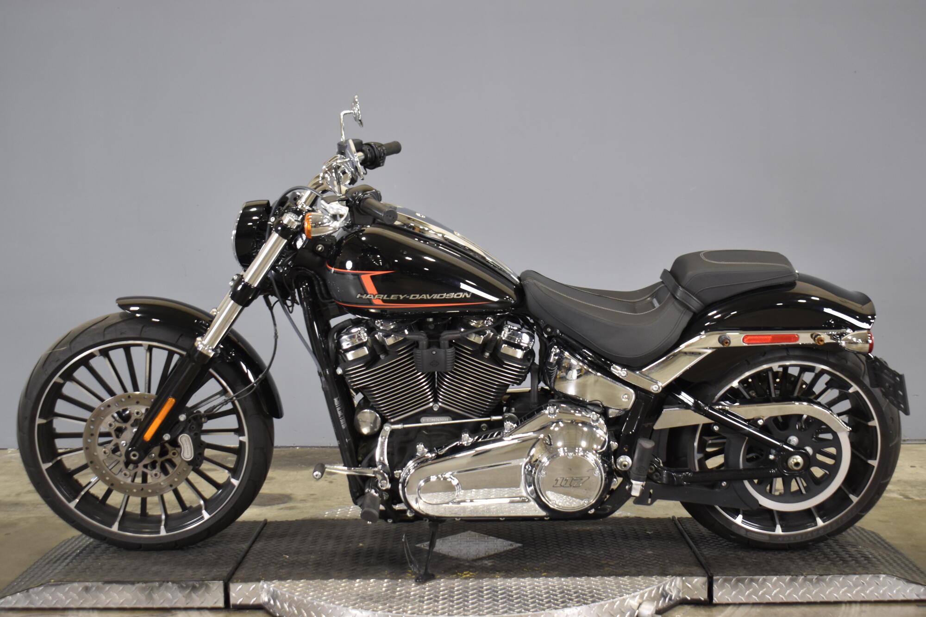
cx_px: 463
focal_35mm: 48
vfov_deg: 28.1
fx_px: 1234
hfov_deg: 41.1
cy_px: 308
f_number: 4.5
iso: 400
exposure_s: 1/15
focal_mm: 32
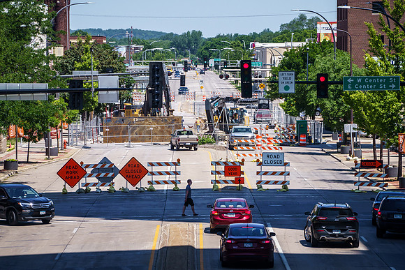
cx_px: 201
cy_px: 130
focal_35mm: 245
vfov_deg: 5.6
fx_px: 2759
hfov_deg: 8.4
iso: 640
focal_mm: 200
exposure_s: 1/1000
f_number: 7.1
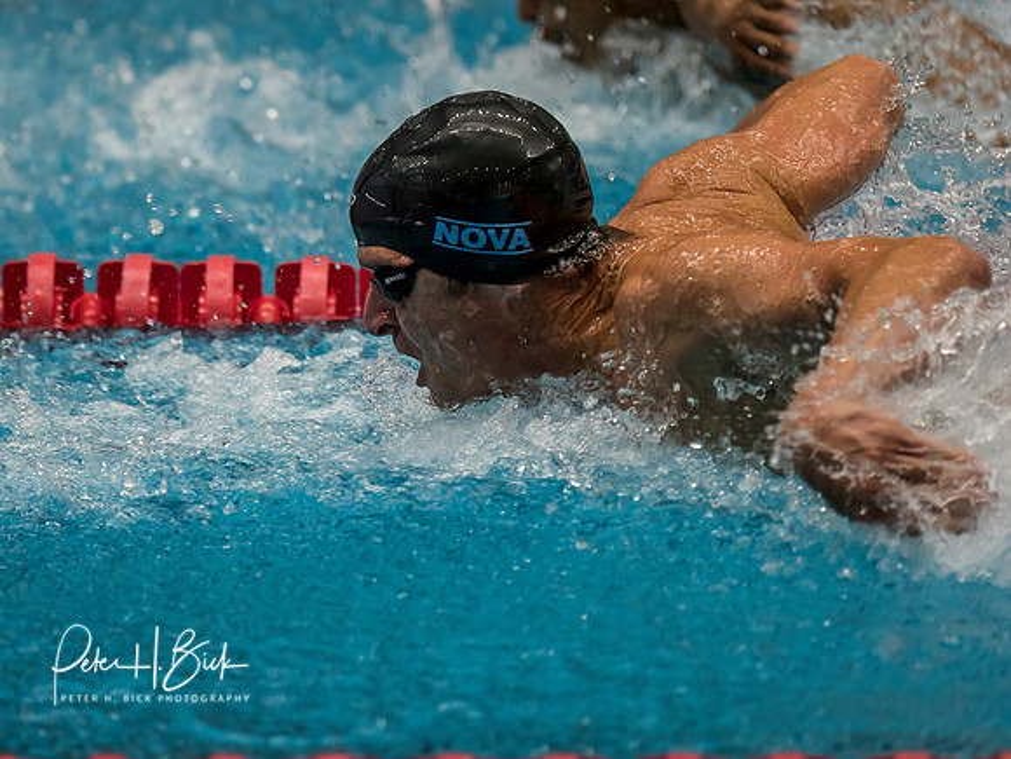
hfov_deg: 4.2
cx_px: 411
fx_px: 13906
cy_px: 375
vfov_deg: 3.1
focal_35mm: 476
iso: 2000
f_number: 2.8
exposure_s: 1/1000
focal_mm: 200
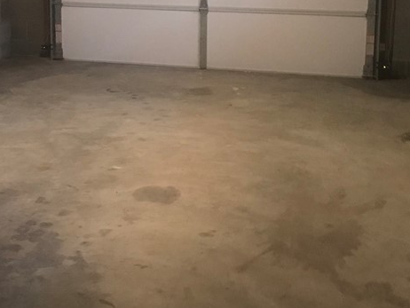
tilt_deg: -10.5
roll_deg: +1.7
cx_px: 97
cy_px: 36
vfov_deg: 23.1
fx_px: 735
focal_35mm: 62
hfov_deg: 30.6
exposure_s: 1/5
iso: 100
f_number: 1.8
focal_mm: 3.99
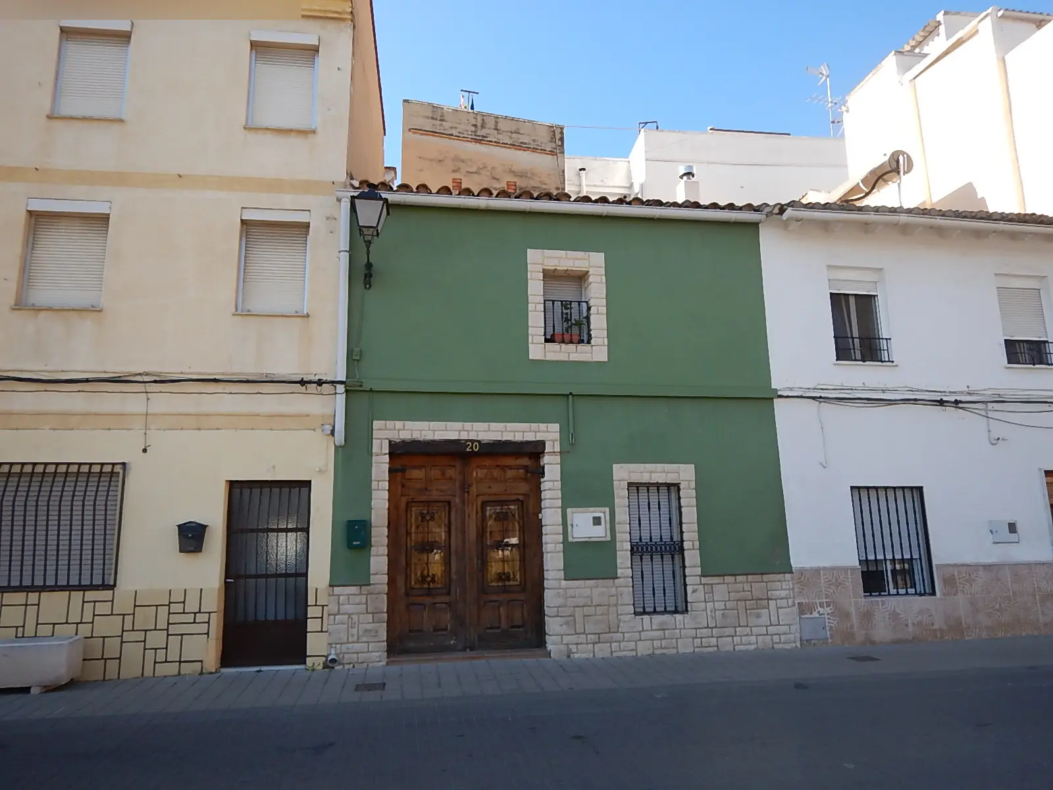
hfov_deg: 71.6
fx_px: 730
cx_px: 526
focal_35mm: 24
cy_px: 395
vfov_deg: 56.8
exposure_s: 1/800
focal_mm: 4.3
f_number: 2.8
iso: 125
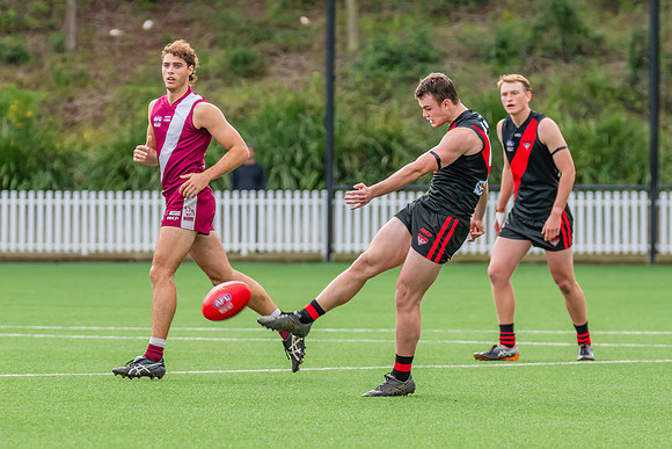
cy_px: 255
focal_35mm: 436
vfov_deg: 3.2
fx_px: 8145
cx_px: 363
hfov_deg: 4.7
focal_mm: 250
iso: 800
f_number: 5
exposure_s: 1/1250
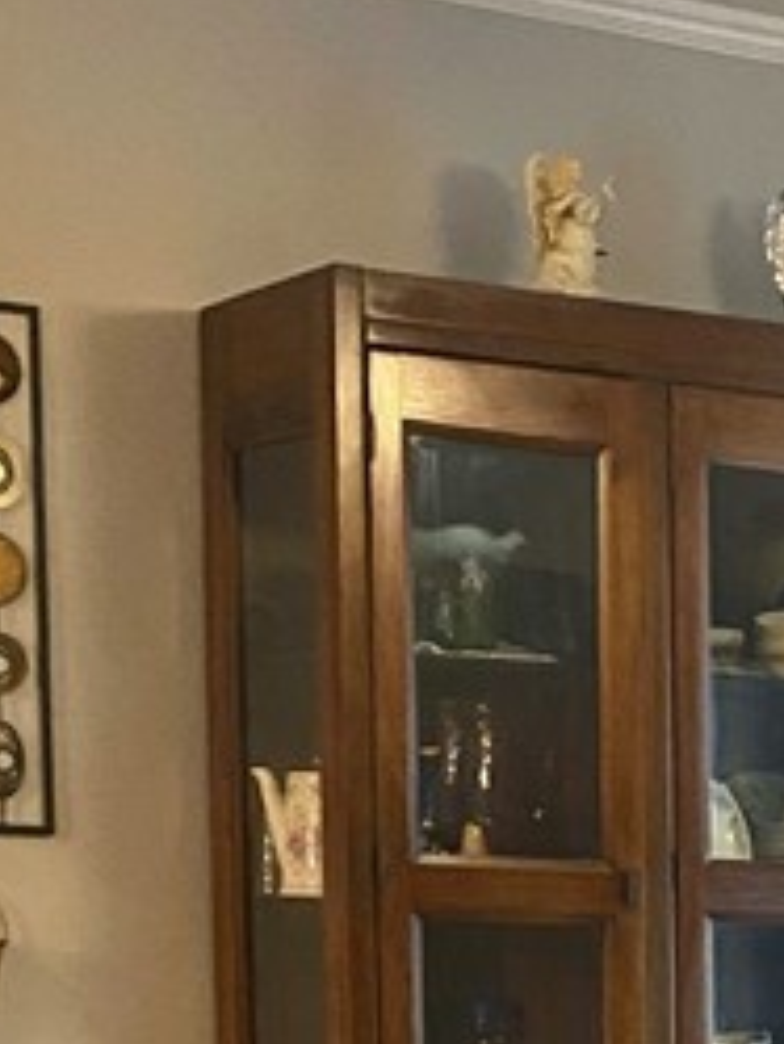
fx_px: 3228
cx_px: 1161
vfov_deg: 17.0
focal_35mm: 107
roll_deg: -0.6
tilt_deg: -9.5
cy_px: 1451
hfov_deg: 13.1
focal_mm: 4.25
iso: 400
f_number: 1.8
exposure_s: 1/60
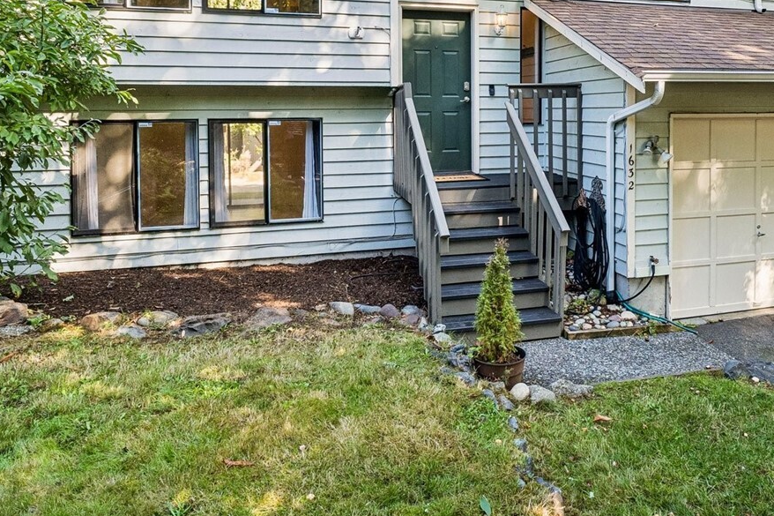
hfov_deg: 62.4
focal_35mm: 29
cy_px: 123
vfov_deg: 43.4
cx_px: 503
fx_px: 623
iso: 500
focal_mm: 10
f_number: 9
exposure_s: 1/30
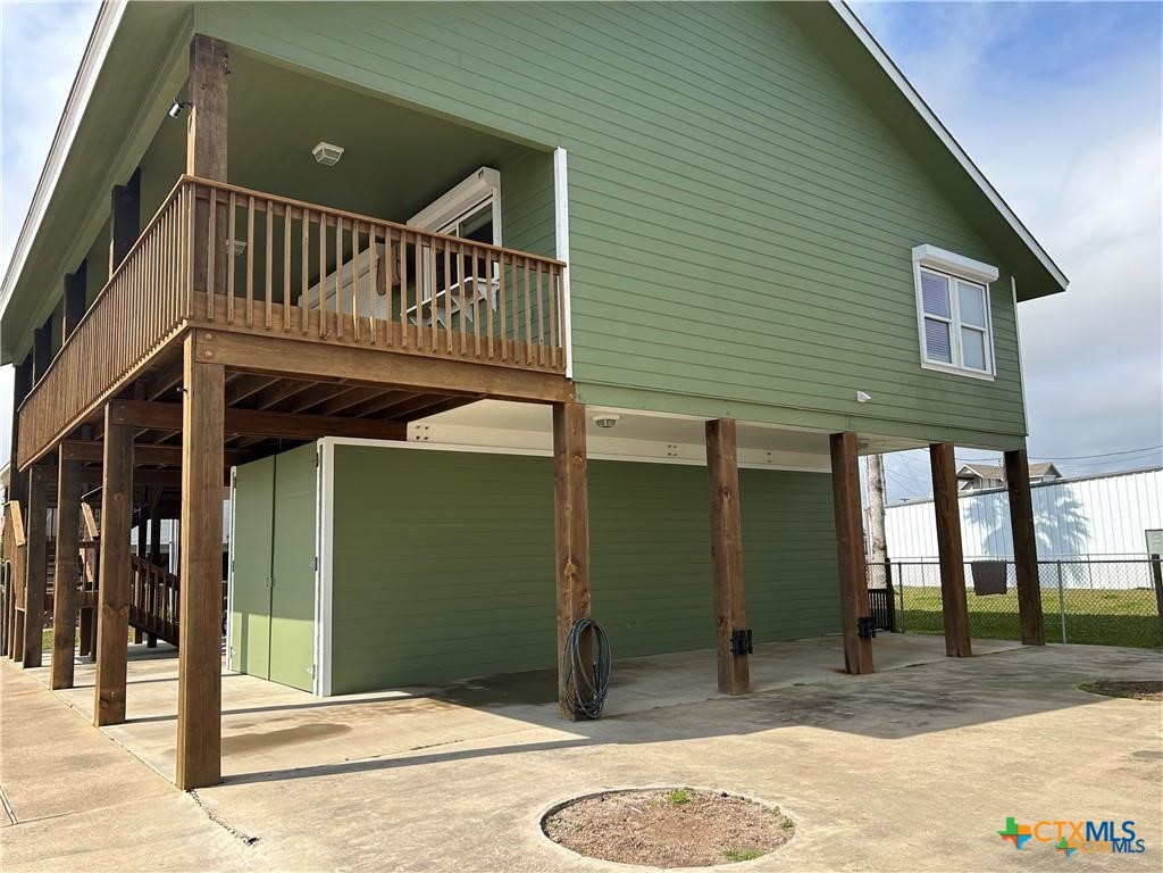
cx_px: 582
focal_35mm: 26
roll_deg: +0.2
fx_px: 874
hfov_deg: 67.3
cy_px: 436
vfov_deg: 53.1
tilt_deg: +8.0
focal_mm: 5.7
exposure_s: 1/2841
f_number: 1.5
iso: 50
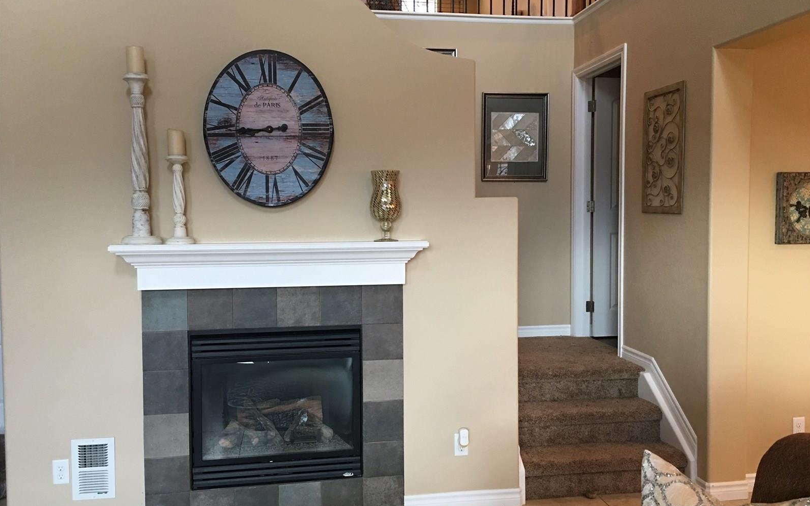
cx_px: 407
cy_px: 255
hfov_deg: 61.2
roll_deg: +0.1
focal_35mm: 31
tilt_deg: -3.2
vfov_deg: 40.6
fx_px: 684
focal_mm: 4.15
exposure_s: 1/15
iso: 64
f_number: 2.2
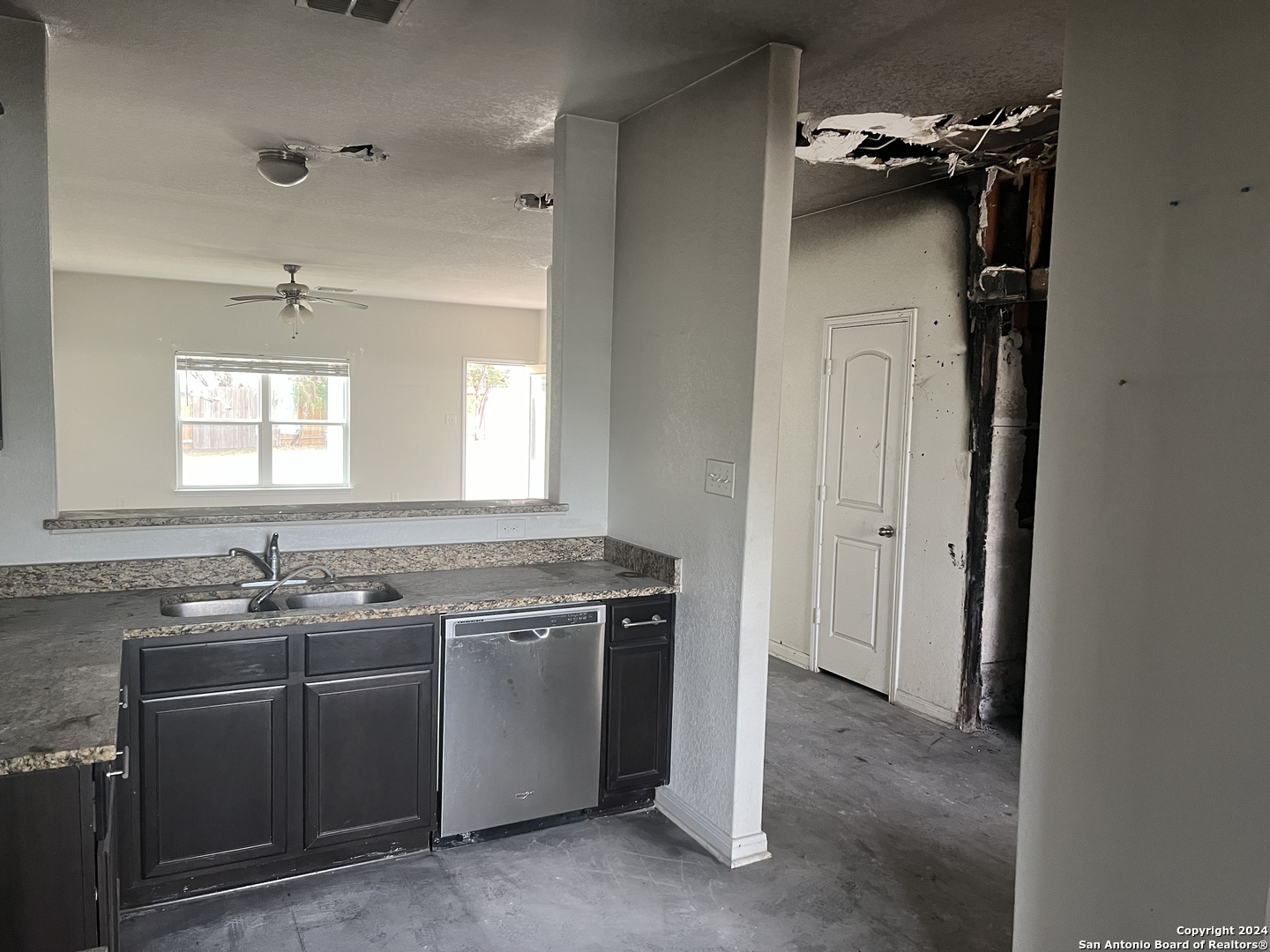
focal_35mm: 26
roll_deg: -1.7
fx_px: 954
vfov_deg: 53.1
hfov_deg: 67.3
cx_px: 635
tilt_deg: -5.6
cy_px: 476
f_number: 1.5
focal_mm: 5.7
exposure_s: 1/60
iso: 200
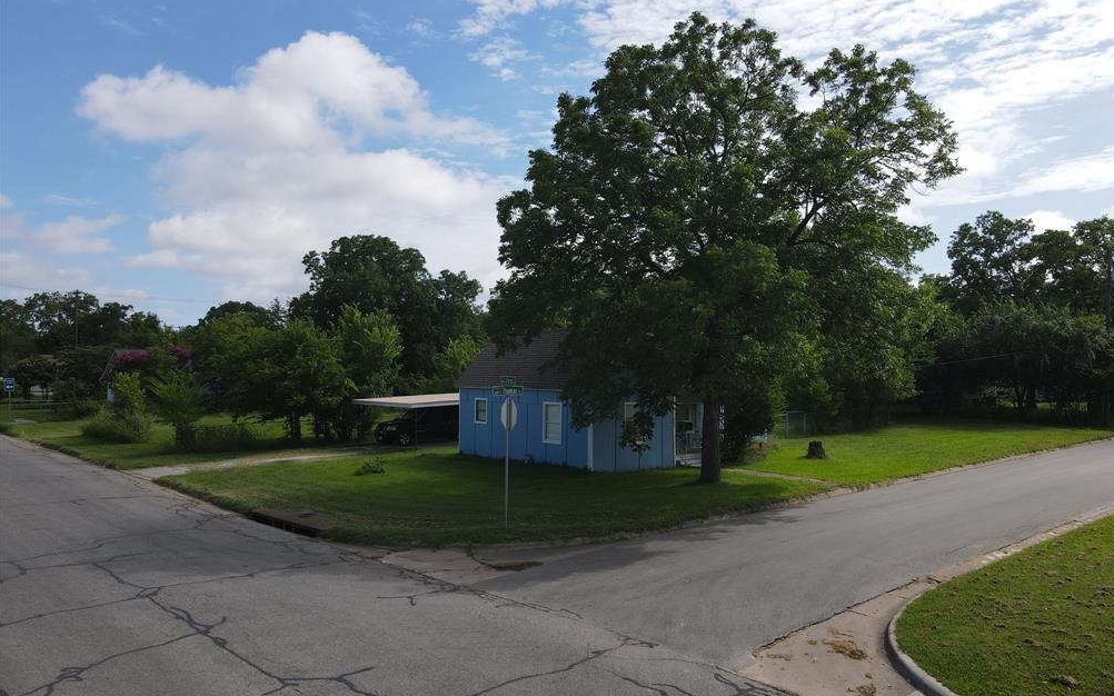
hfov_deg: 70.4
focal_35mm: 26
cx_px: 568
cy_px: 369
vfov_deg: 47.6
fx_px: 789
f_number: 2.8
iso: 100
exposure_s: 1/800
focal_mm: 4.5
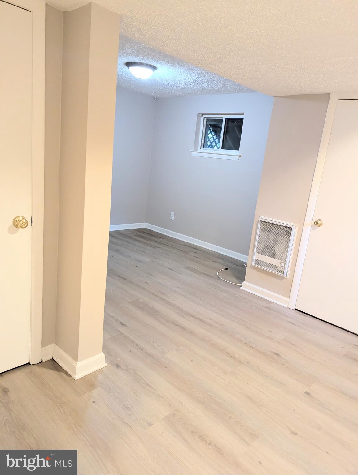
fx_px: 330
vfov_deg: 71.5
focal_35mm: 24
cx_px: 179
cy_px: 238
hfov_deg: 56.9
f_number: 1.85
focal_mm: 6.81
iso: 1716
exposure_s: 1/120
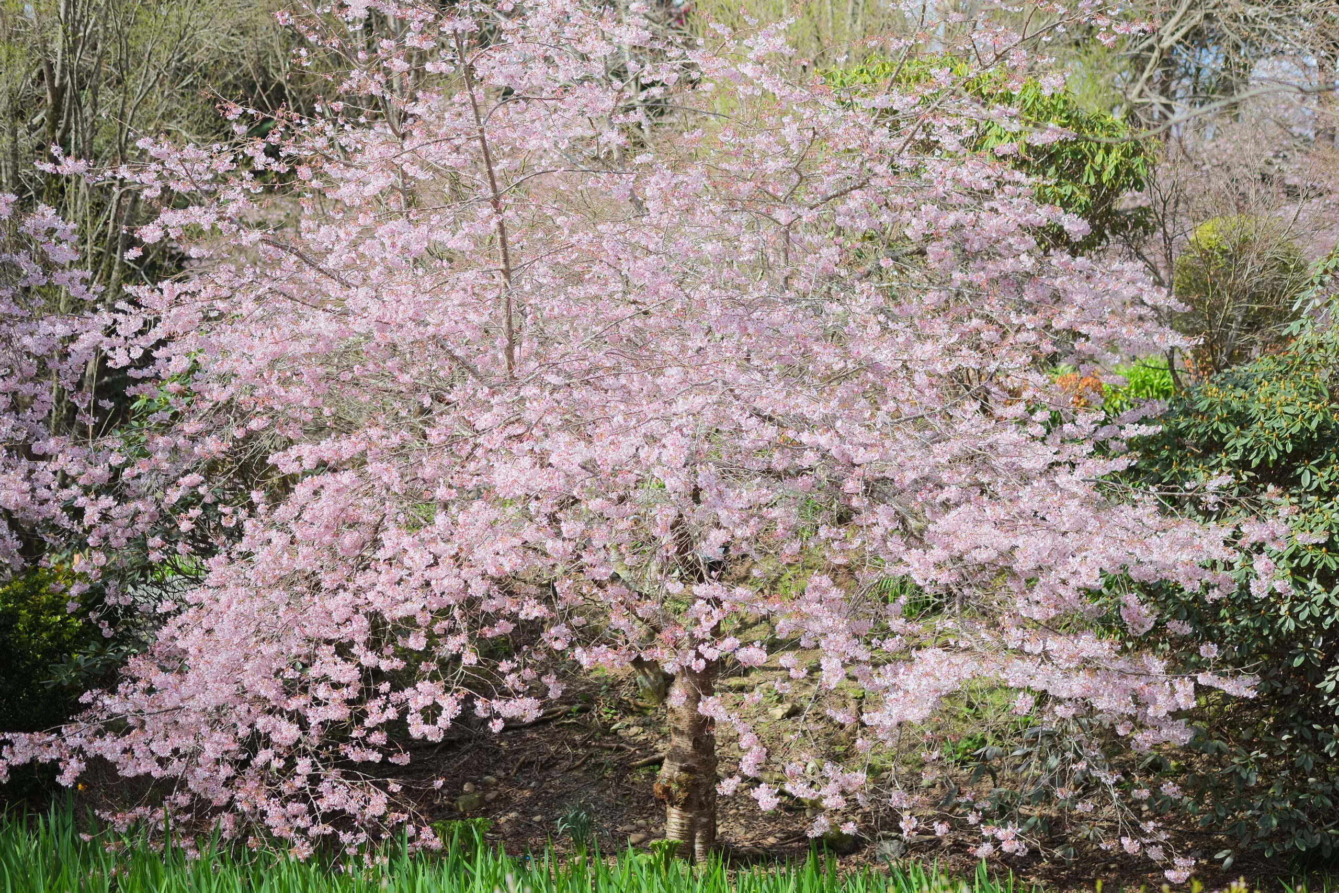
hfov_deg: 22.6
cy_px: 446
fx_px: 3347
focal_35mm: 90
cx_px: 670
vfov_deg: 15.2
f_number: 2.4
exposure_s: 1/4000
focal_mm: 60
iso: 800
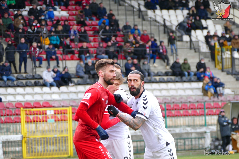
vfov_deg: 5.3
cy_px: 80
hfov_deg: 7.9
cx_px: 120
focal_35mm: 260
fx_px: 1726
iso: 800
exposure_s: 1/500
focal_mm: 94.66
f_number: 4
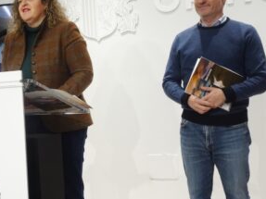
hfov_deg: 31.8
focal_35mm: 60
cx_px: 77
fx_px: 461
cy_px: 100
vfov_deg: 24.4
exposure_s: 1/80
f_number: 4
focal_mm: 6.84
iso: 320
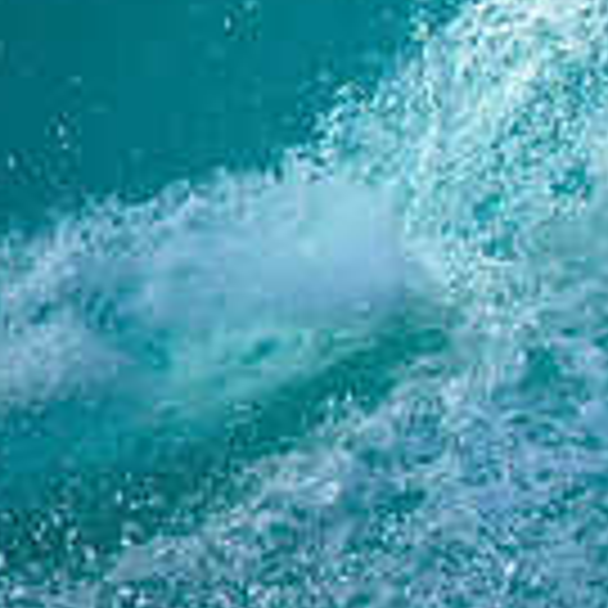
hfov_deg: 0.6
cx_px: 1099
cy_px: 155
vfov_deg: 0.6
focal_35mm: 2926
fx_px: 58144
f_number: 6.3
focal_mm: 800
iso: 500
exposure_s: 1/2500
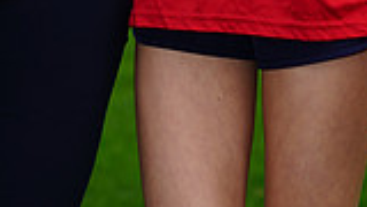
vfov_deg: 2.2
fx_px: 5352
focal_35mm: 550
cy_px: -313
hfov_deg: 3.9
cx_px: 92
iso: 200
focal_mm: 145
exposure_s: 1/250
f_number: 5
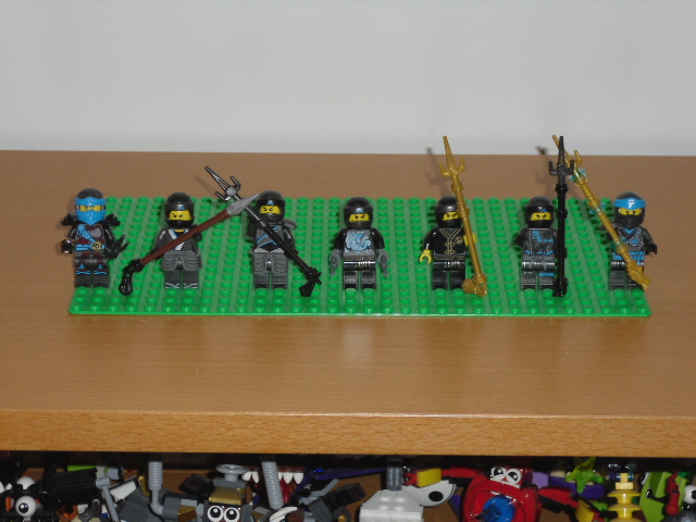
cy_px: 261
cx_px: 348
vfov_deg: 16.8
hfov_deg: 22.3
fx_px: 1769
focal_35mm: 88
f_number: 5.1
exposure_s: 1/60
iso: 200
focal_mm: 15.7
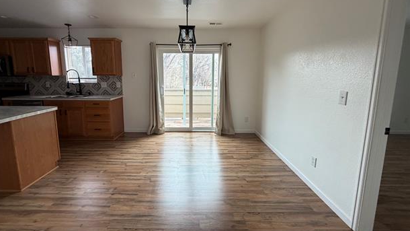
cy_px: 99
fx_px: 174
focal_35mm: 16
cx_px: 196
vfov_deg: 66.7
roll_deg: +0.2
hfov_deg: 99.3
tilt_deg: -5.4
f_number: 2.2
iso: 250
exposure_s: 1/121
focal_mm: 2.22
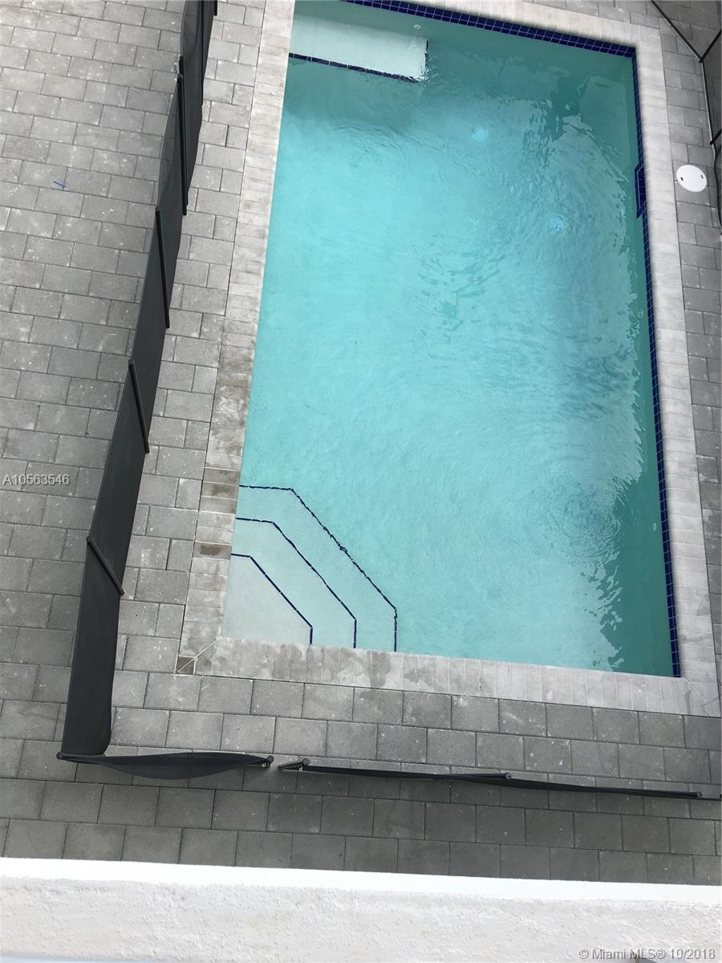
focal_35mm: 29
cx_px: 361
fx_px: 806
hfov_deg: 48.2
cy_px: 482
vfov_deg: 61.7
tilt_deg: -66.8
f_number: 2.2
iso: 25
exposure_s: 1/827
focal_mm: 4.15
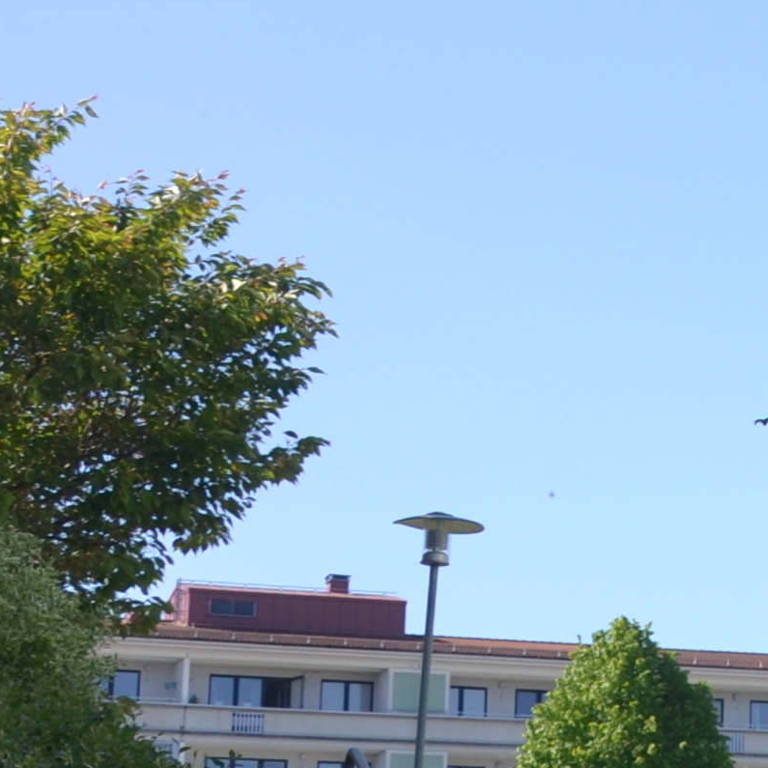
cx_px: 1766
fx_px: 3338
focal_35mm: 133
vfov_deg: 13.0
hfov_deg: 11.2
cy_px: 56
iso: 100
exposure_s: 1/500
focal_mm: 18
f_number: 3.5
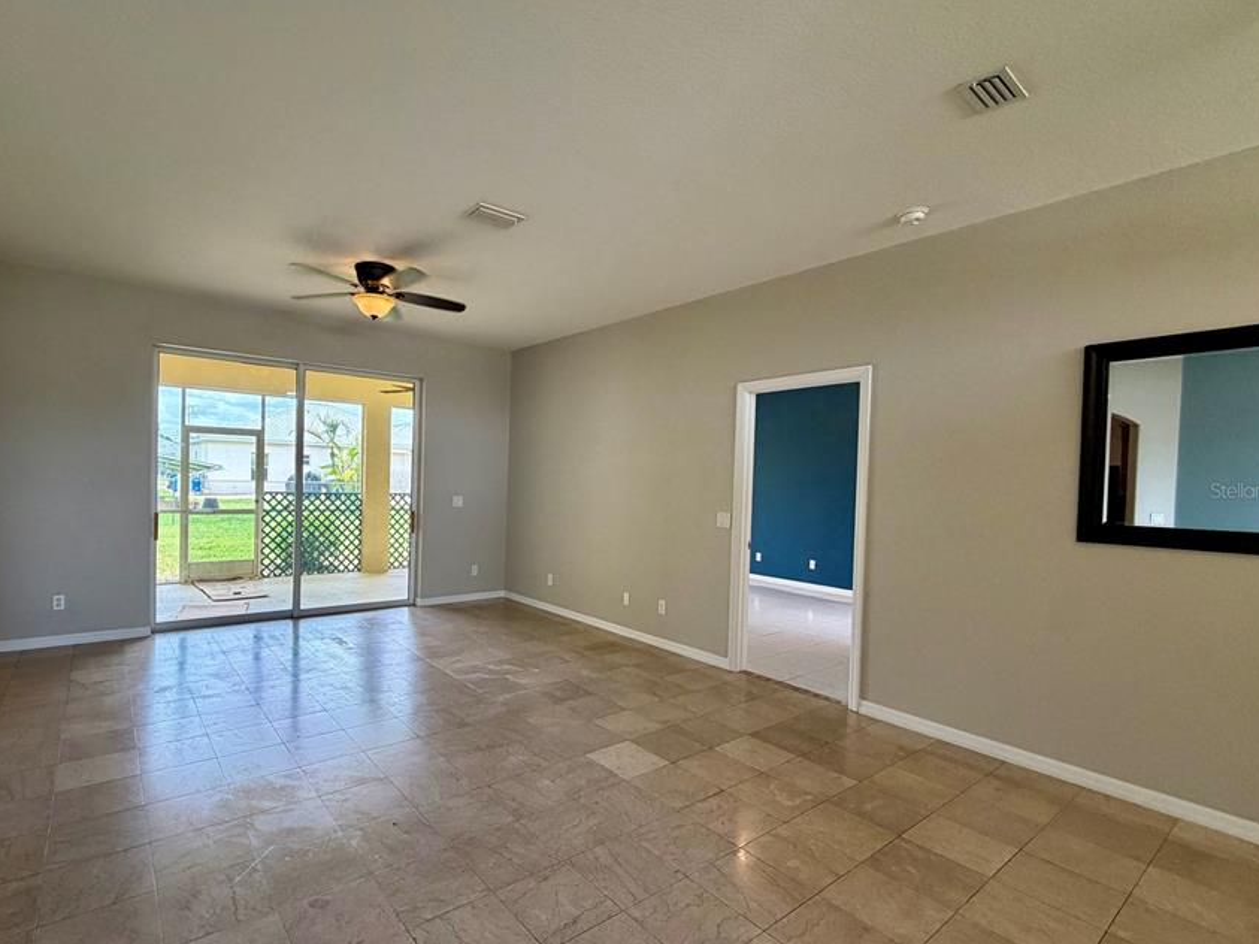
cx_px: 536
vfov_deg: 74.7
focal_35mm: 17
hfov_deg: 90.4
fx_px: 618
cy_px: 490
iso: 200
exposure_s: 1/120
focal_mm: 2.22
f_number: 2.2
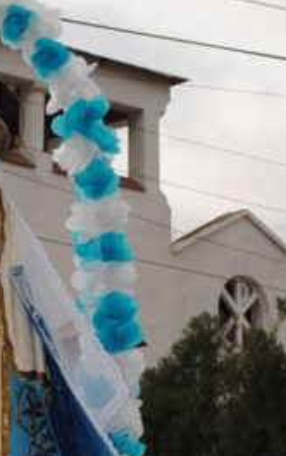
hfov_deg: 9.8
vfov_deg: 15.7
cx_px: 41
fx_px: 1656
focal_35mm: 133
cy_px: 260
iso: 100
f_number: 8
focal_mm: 36
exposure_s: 1/200
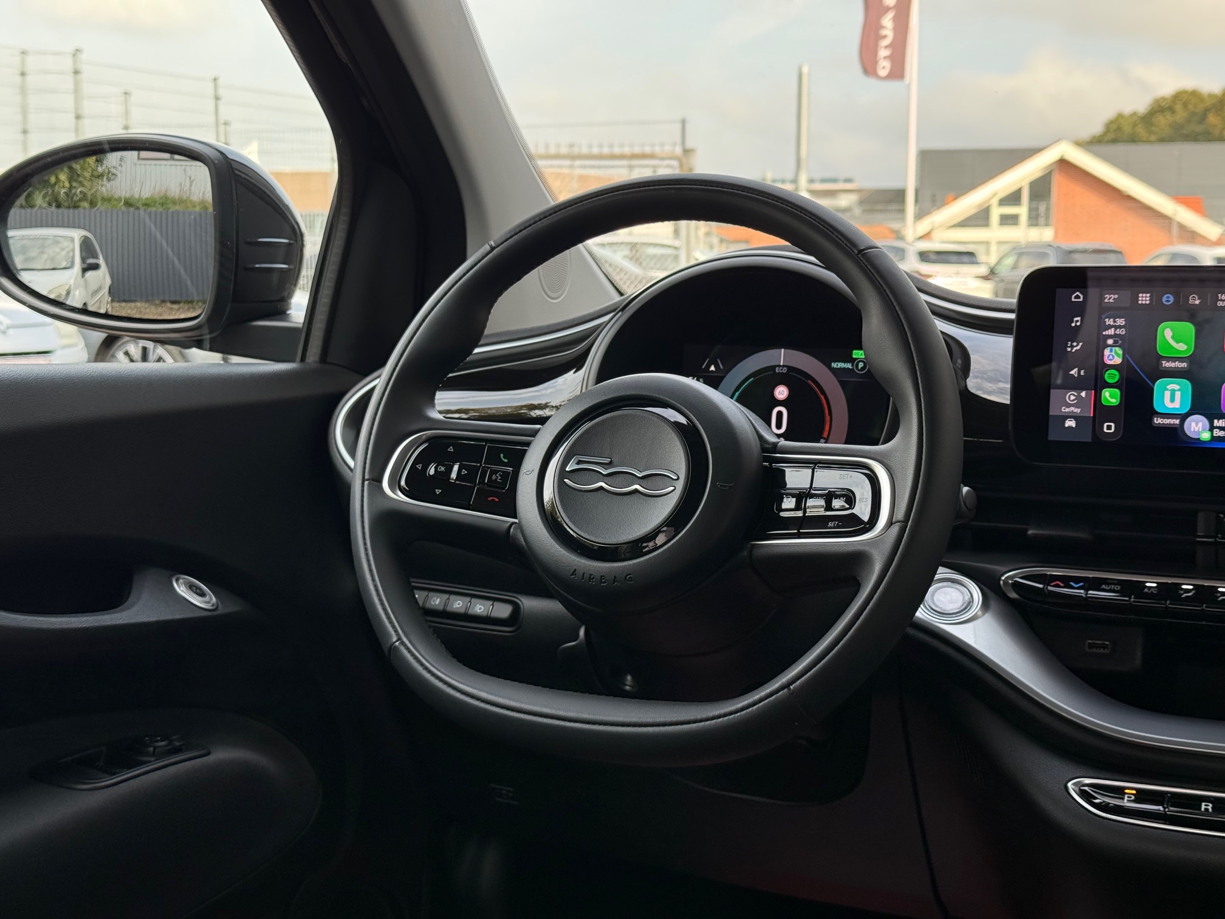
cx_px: 612
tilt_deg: -7.0
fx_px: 1699
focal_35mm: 48
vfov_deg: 30.3
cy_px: 460
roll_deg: +0.0
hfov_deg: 39.7
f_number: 1.78
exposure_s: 1/291
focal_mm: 6.76
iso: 100
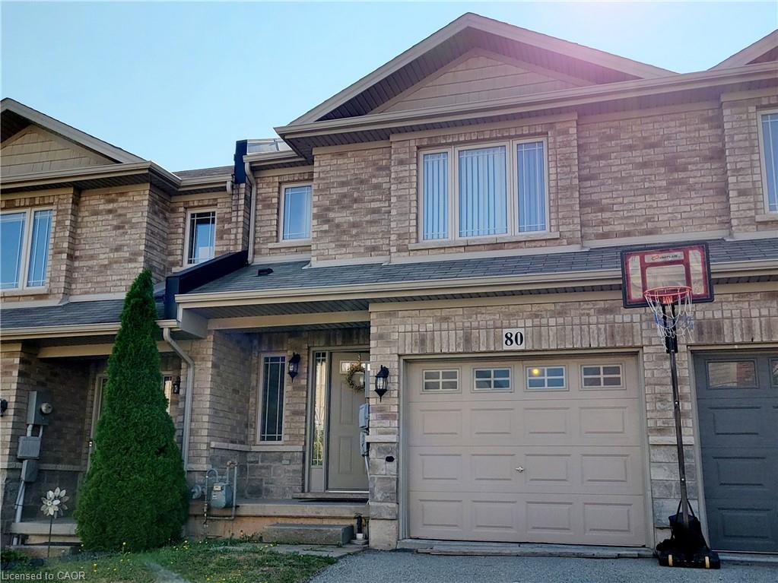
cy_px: 292
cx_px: 389
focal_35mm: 26
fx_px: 584
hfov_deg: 67.3
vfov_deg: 53.1
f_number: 1.8
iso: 40
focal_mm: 5.4
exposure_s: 1/3333
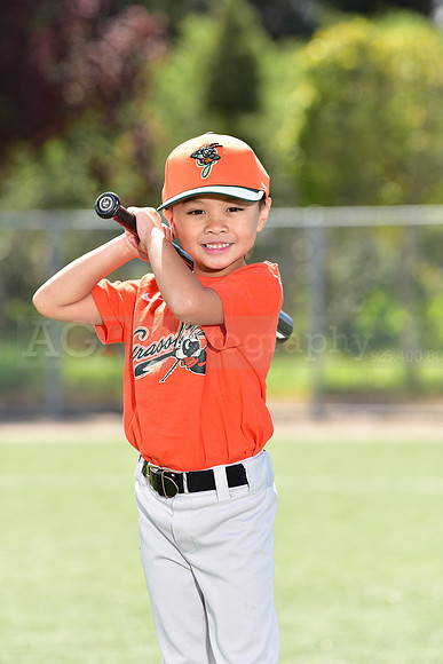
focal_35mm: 200
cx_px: 222
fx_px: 3689
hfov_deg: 6.9
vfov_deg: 10.3
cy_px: 332
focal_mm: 200
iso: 80
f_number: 5
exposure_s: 1/200
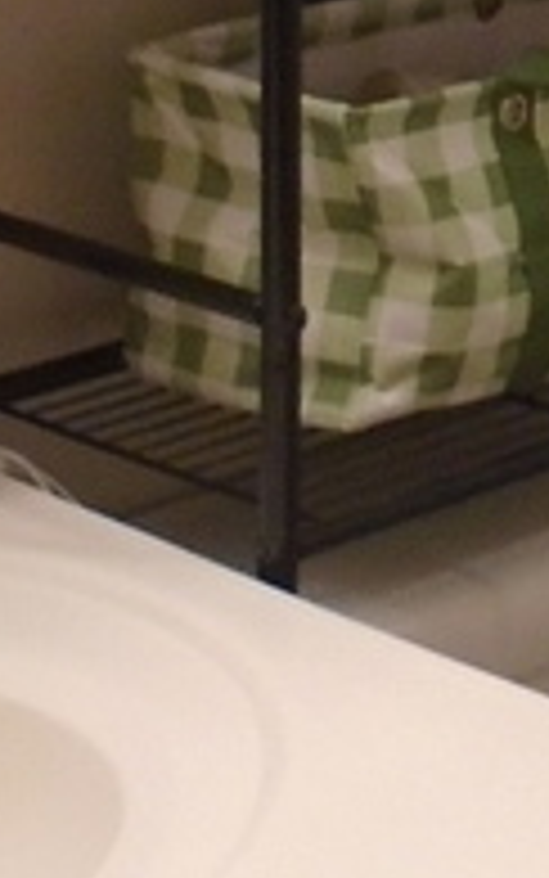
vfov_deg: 13.4
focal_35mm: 153
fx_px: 3660
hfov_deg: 8.4
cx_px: 814
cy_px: -41
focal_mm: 4.6
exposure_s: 1/30
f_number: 3.2
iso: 250
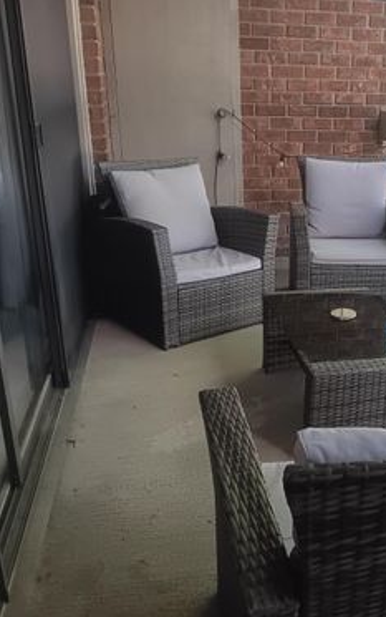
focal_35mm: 37
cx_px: 333
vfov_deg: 52.7
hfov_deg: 33.0
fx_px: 622
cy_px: 308
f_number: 1.8
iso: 50
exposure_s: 1/34.5
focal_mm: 3.98
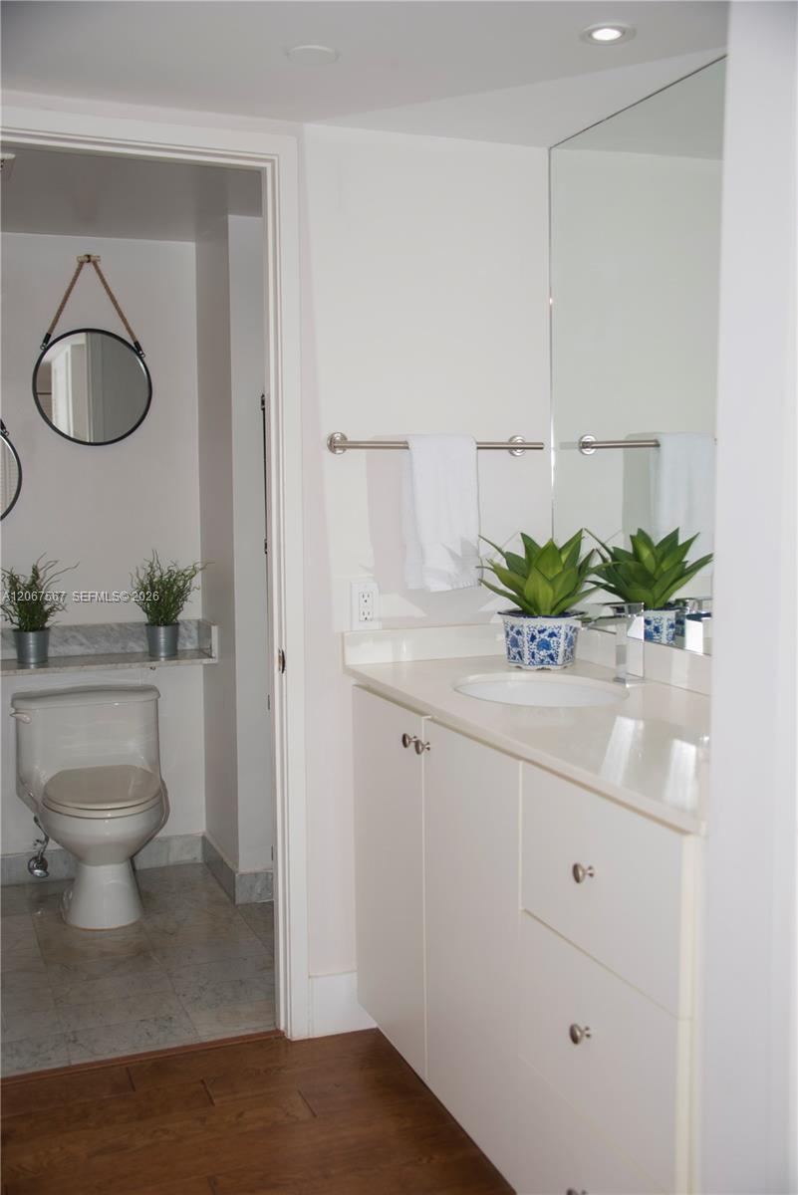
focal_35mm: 38
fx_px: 1262
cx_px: 399
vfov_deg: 50.7
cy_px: 598
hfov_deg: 35.1
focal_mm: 38
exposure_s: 1/60
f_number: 4
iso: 100
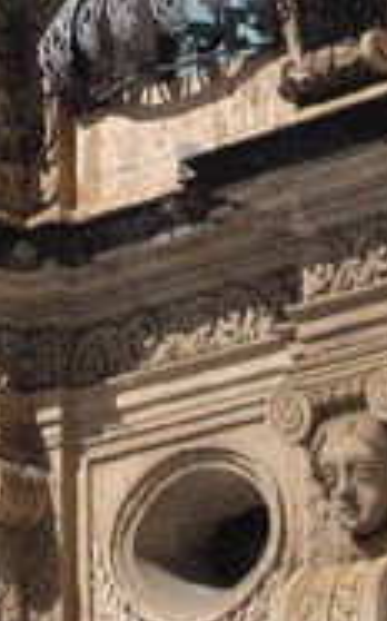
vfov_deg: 9.9
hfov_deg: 6.3
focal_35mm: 208
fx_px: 3515
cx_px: -43
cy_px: -137
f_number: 8
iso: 64
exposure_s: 1/160
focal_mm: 7.9
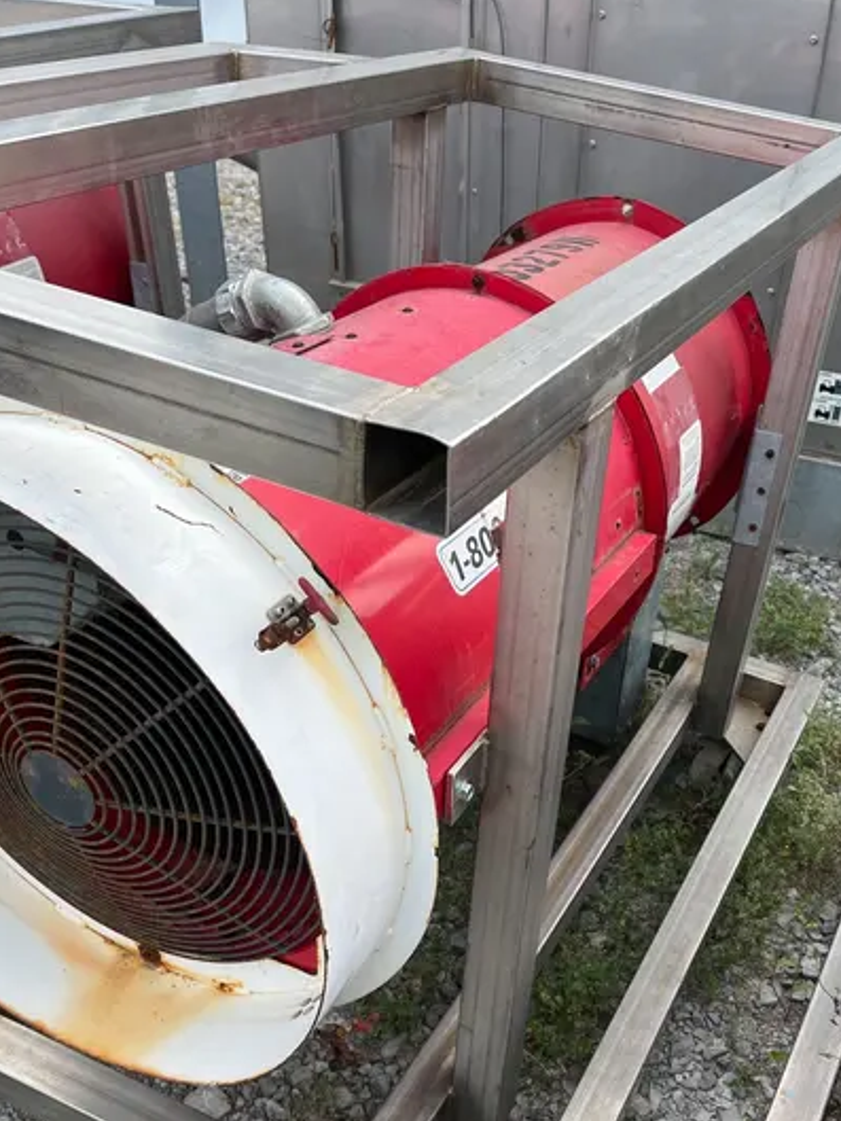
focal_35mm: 36
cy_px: 739
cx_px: 547
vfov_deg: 50.5
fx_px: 1166
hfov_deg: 39.3
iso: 50
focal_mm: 5.1
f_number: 1.6
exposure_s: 1/1212
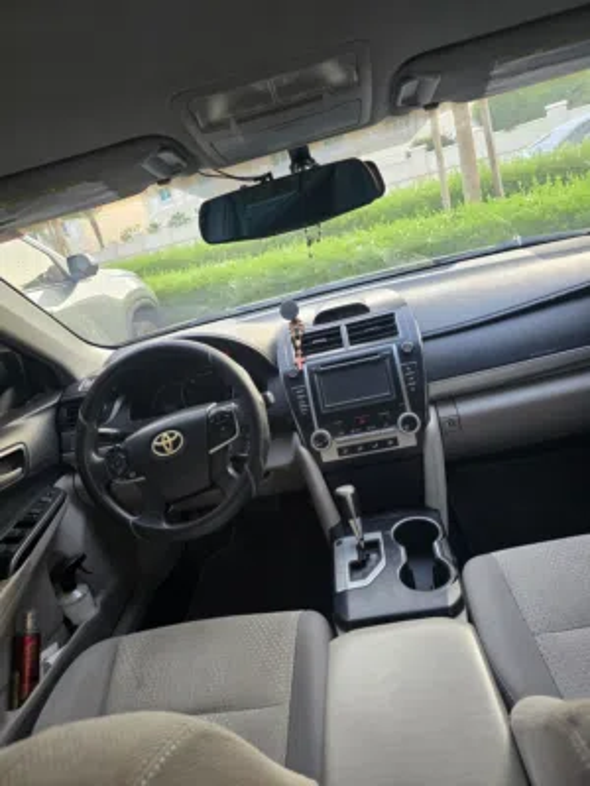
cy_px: 393
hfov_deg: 58.9
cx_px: 295
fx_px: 523
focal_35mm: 23
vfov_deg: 73.9
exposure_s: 1/180
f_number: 1.7
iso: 160
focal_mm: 6.3
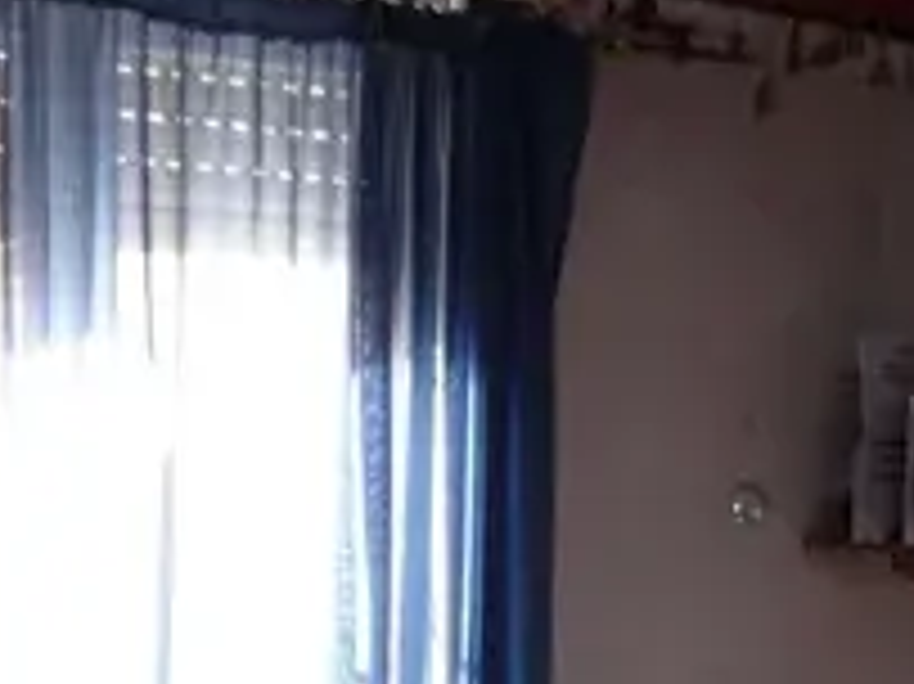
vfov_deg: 13.5
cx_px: 747
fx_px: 2744
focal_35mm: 104
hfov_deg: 18.7
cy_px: 972
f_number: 2.8
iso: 100
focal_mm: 5.5
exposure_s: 1/30
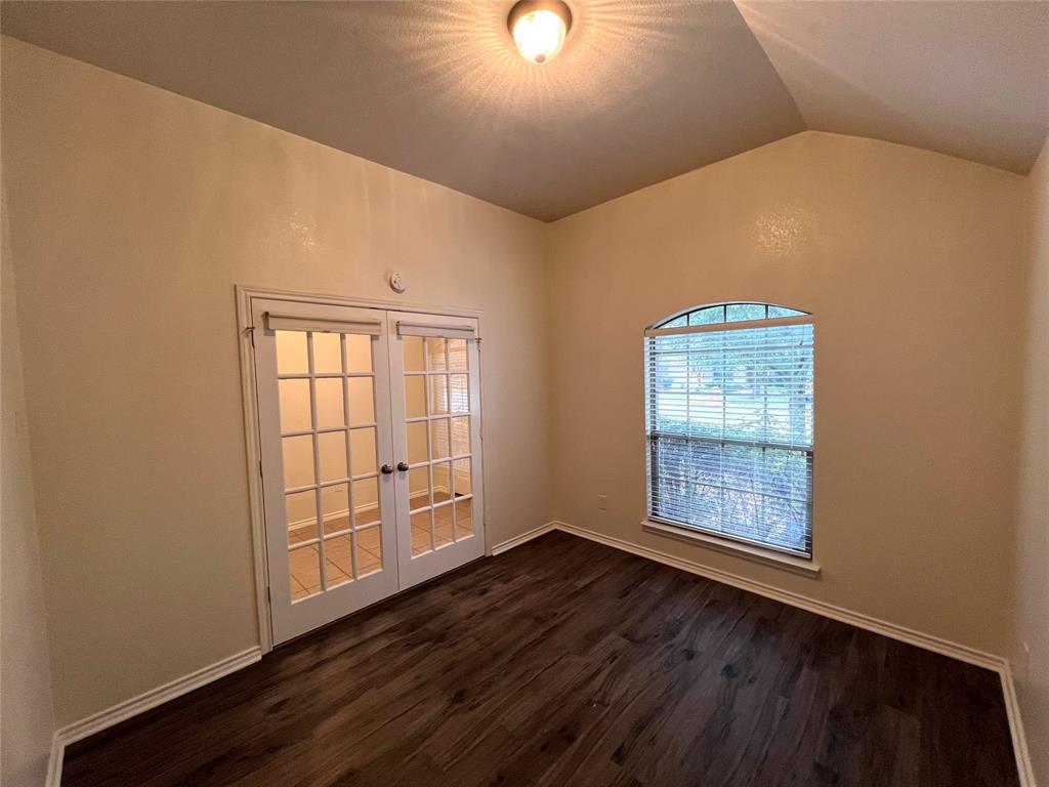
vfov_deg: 89.9
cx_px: 524
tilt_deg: -3.0
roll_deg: +1.9
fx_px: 394
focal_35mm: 13
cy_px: 394
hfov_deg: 106.2
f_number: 1.8
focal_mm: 1.57
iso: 200
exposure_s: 1/60
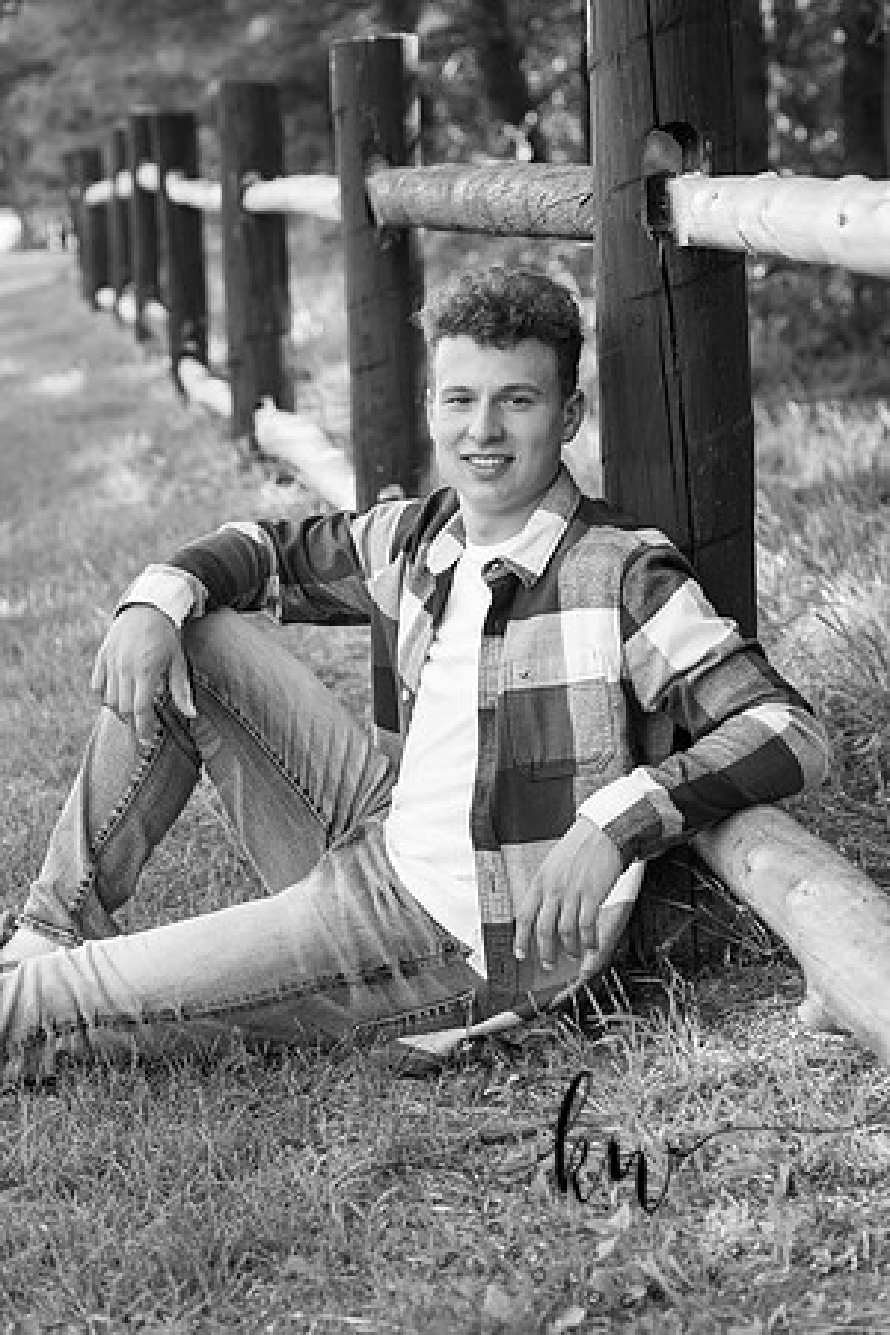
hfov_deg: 15.2
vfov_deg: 22.6
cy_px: 668
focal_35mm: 90
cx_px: 445
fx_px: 3337
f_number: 5
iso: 400
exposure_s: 1/200
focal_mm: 90
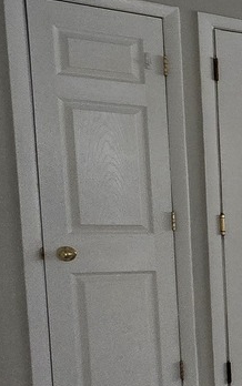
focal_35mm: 57
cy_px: 270
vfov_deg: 35.2
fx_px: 600
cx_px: 722
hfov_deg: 11.6
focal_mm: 2.2
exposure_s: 1/60
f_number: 2.2
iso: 80
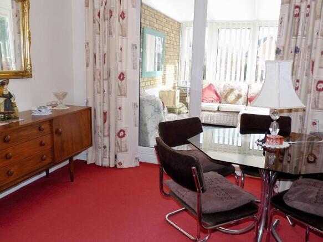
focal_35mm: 30
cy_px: 121
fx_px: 280
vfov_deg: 46.8
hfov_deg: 60.0
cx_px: 162
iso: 80
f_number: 3.3
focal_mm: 5.3
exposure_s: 1/50
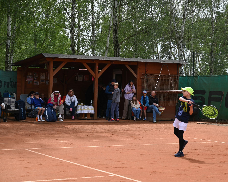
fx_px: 574
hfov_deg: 22.5
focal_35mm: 85
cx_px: 134
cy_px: 91
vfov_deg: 18.1
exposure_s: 1/400
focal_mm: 75
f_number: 5
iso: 100
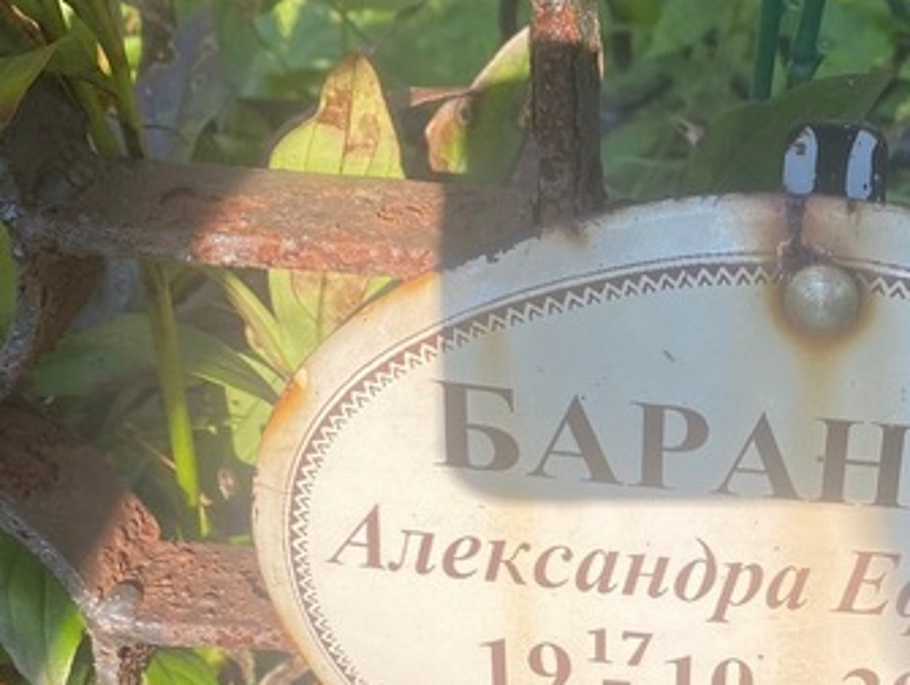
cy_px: 644
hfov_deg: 29.5
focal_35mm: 62
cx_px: 867
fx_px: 1632
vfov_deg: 23.0
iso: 32
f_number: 1.8
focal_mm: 4.25
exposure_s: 1/690
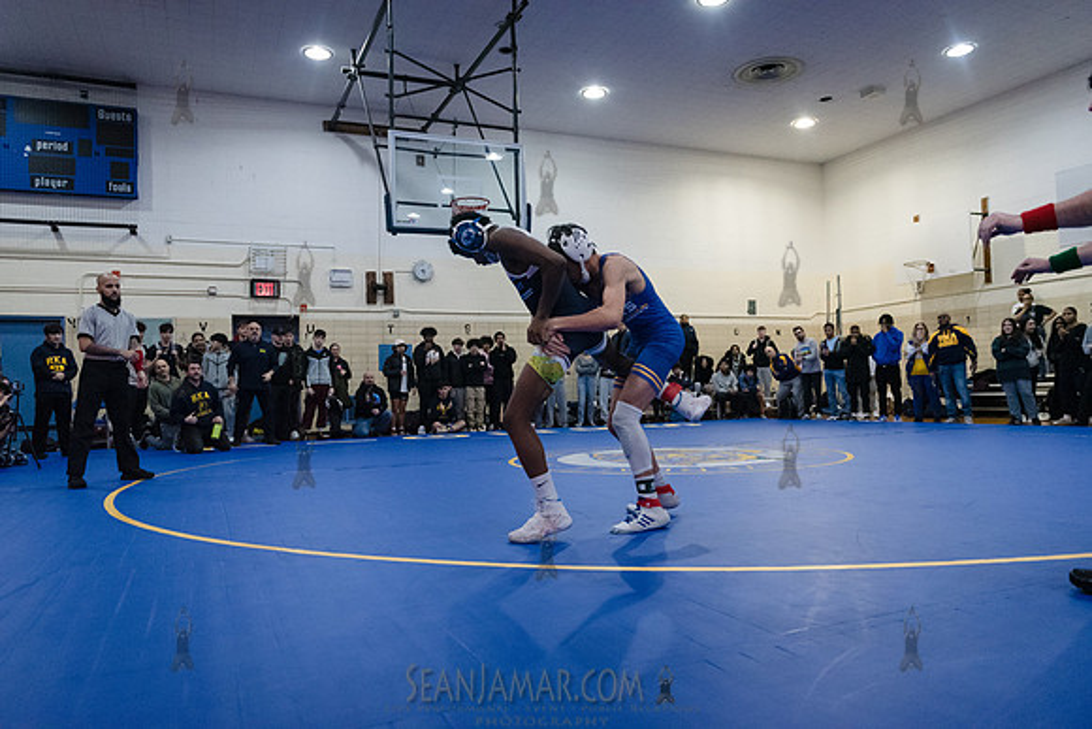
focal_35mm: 26
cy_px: 364
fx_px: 789
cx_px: 546
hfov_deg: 69.4
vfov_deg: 49.6
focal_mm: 26
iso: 8000
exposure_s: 1/400
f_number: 3.2
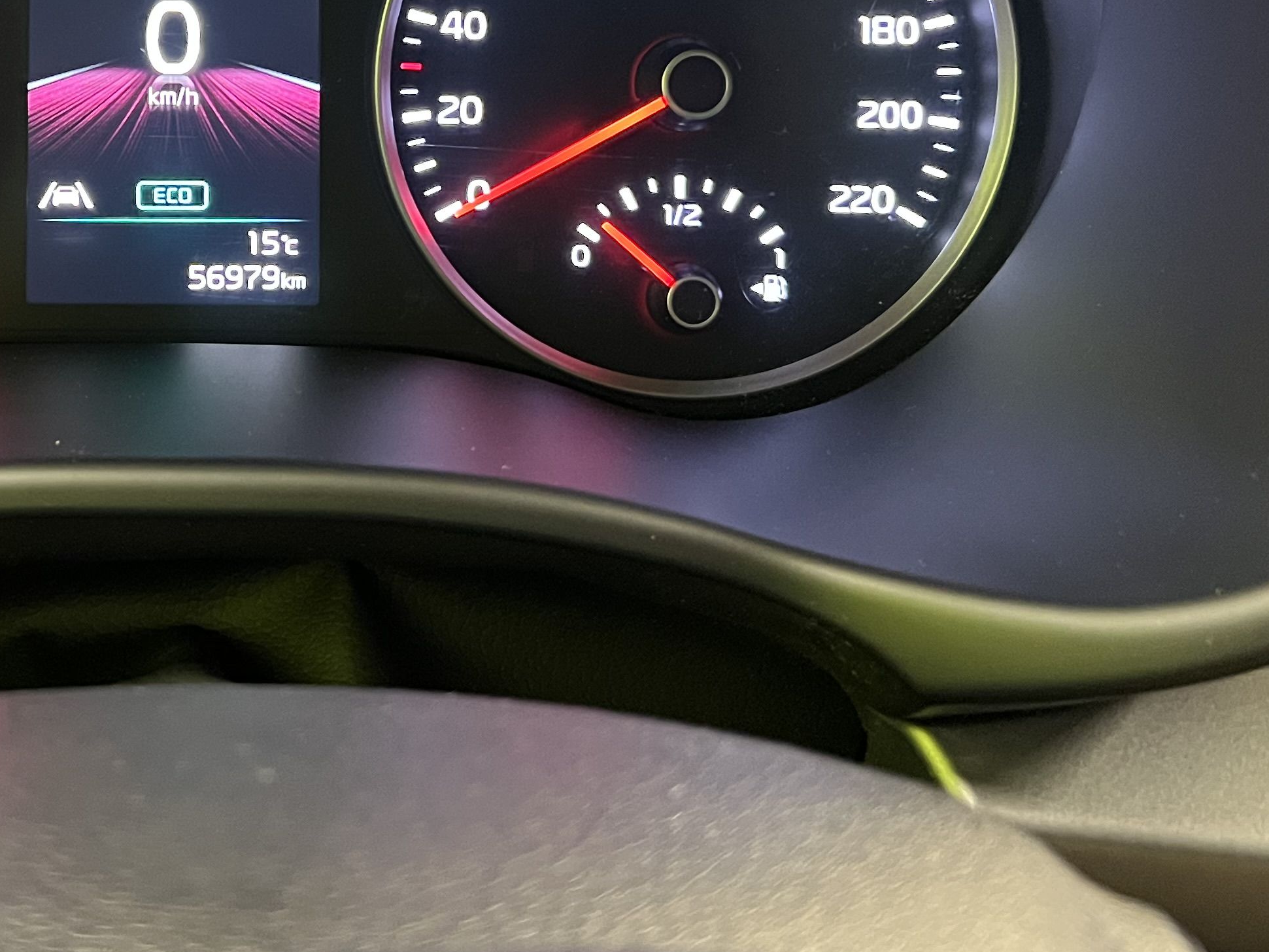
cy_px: 46
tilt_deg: -18.4
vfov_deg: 25.9
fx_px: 1980
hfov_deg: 34.0
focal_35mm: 54
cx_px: 184
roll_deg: +0.7
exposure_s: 1/33
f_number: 1.5
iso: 500
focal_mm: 5.7
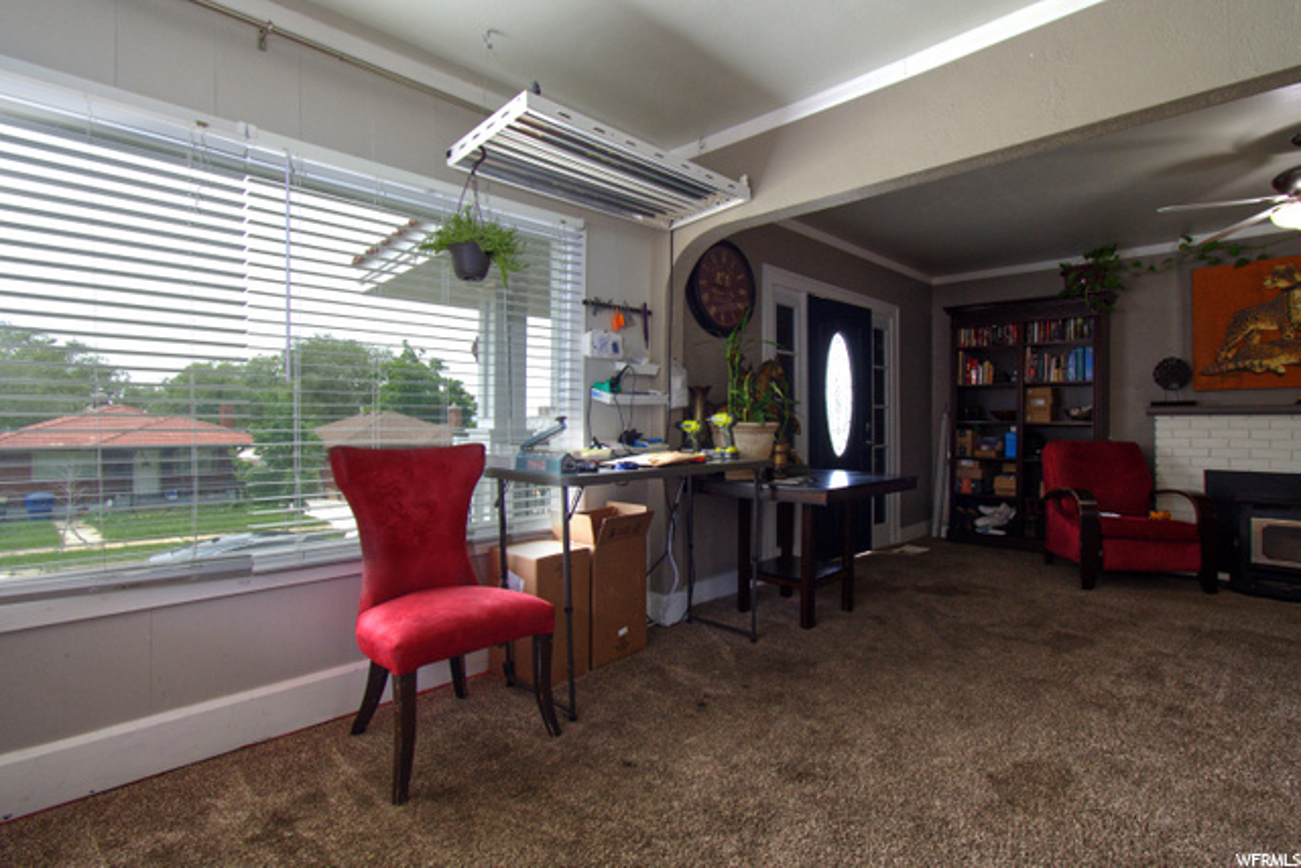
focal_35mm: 15
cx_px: 650
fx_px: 542
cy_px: 434
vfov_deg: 77.4
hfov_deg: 100.4
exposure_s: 1/250
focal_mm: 10
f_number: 7.1
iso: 400
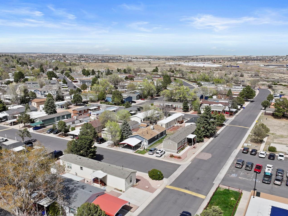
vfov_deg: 46.6
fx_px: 249
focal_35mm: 30
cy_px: 126
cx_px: 146
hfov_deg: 60.0
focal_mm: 12.29
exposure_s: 1/40
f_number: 2.8
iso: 100
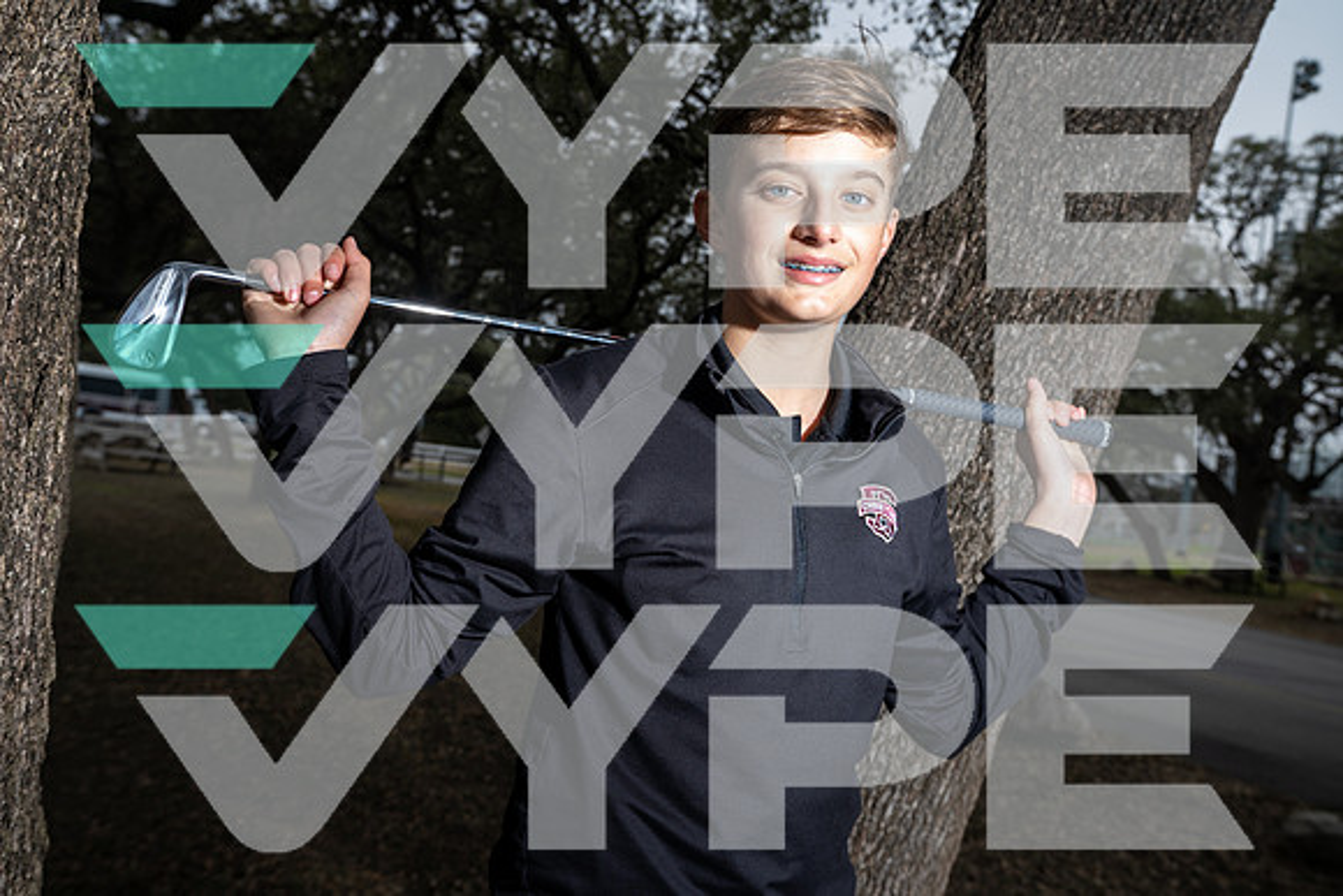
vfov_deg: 36.9
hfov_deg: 53.1
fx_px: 1343
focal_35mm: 36
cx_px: 672
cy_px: 448
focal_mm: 36
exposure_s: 1/125
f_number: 6.3
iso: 100
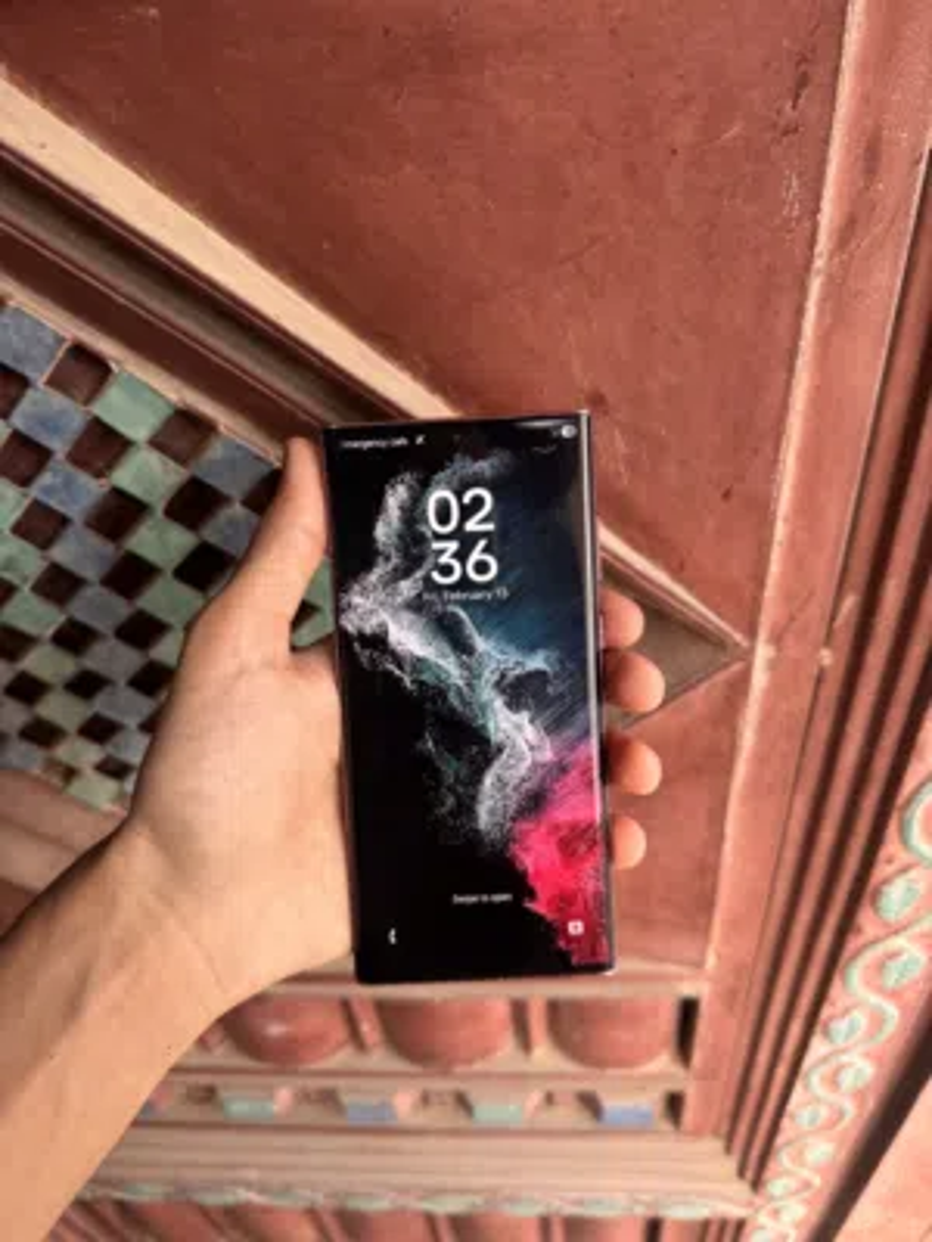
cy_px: 621
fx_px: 862
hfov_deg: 56.8
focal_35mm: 24
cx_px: 466
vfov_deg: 71.6
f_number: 1.78
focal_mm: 6.76
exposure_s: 1/121
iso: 80
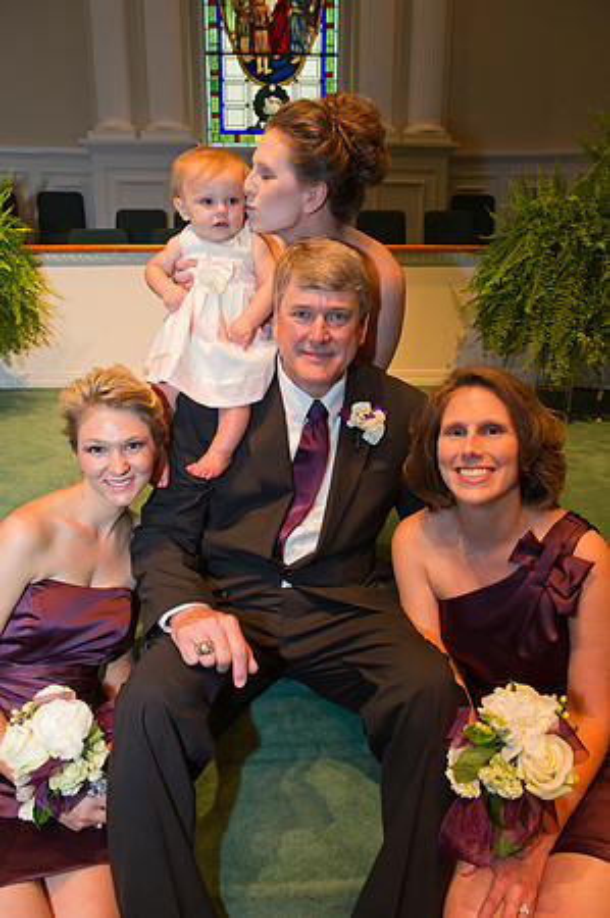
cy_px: 459
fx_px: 662
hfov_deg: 49.5
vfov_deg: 69.4
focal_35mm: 26
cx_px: 305
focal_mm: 26
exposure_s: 1/50
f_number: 5
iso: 1600
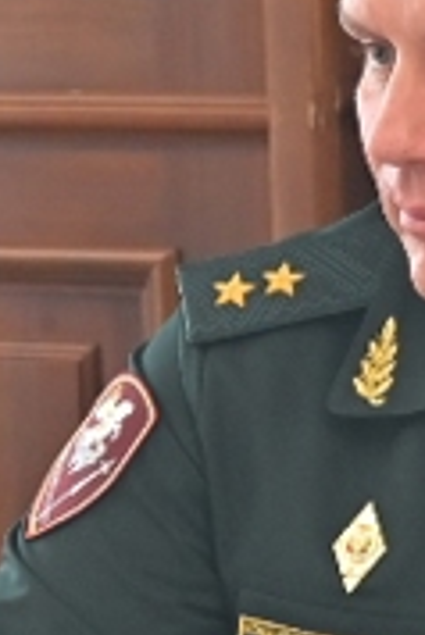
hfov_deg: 6.0
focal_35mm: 227
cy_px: 339
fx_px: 4012
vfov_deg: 9.1
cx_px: 507
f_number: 2.8
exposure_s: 1/320
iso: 1600
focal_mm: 36
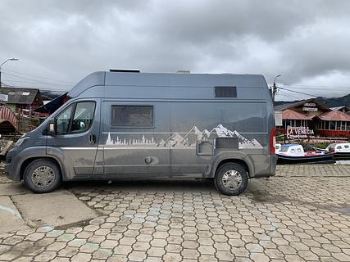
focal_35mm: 26
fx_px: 263
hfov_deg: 67.3
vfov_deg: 53.0
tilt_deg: -1.4
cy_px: 131
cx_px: 175
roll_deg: -2.0
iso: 25
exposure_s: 1/2309
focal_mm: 4.25
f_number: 1.8
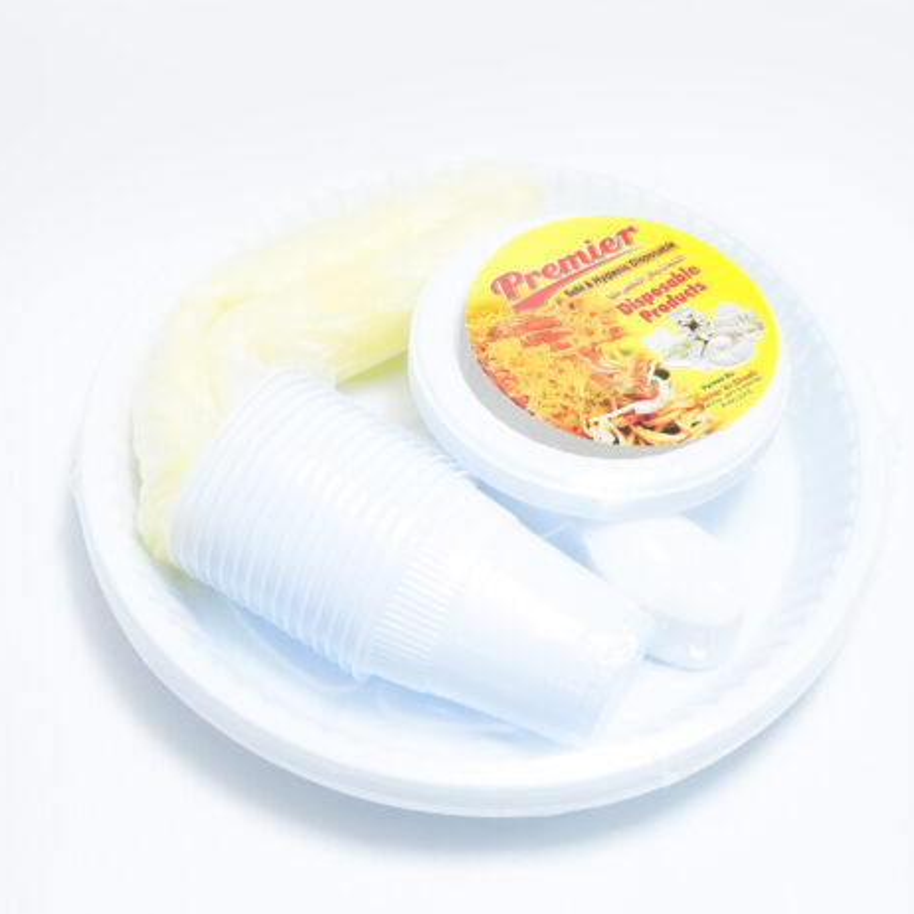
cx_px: 461
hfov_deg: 22.8
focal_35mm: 76
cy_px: 459
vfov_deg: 22.8
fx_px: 2270
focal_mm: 59
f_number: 9
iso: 3200
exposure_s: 1/200
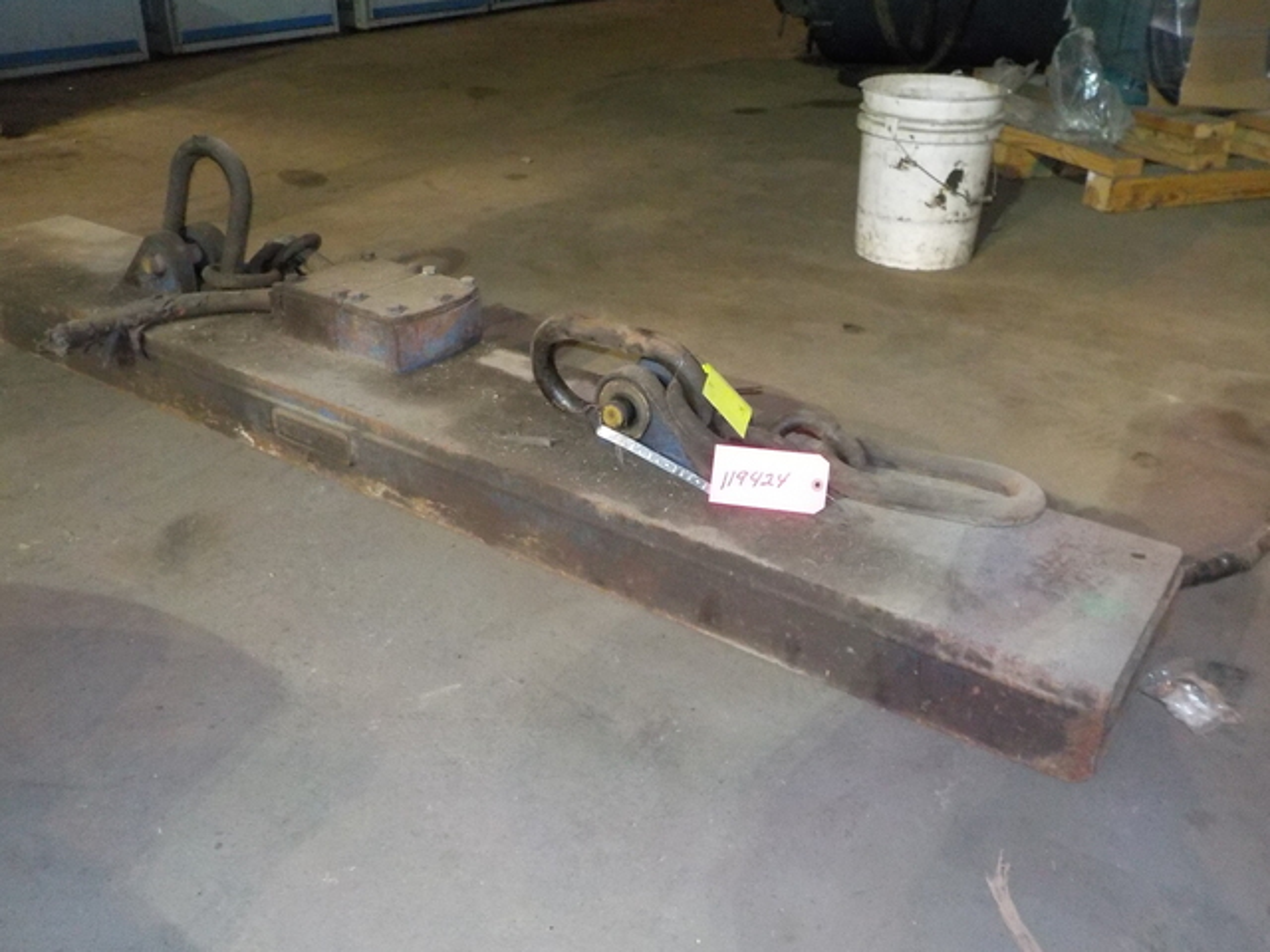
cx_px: 635
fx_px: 1101
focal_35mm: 30
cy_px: 476
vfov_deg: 46.8
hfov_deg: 60.0
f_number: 3.3
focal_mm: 4.1
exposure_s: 1/8
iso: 800
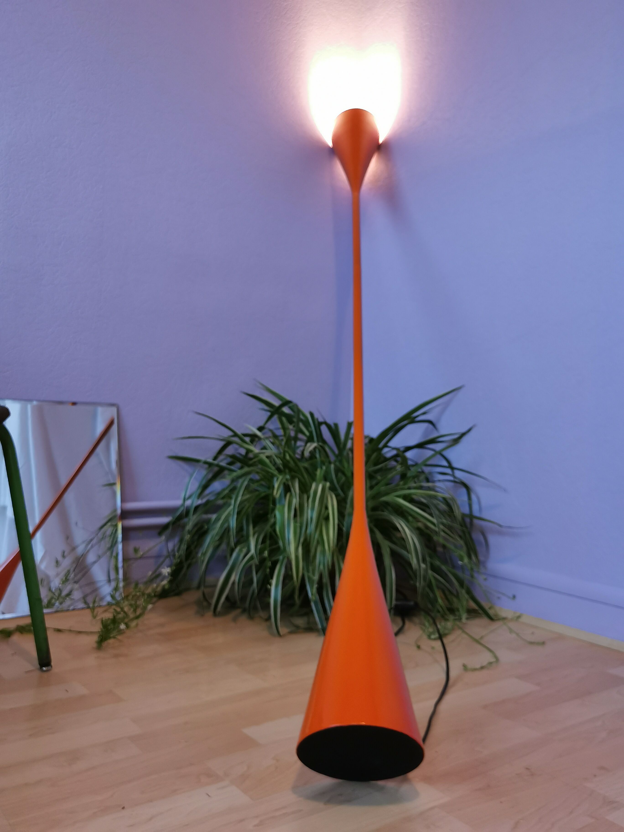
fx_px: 745
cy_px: 416
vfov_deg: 58.4
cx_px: 312
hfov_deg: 45.4
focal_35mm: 31
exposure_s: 1/100
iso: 200
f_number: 1.8
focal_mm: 5.58
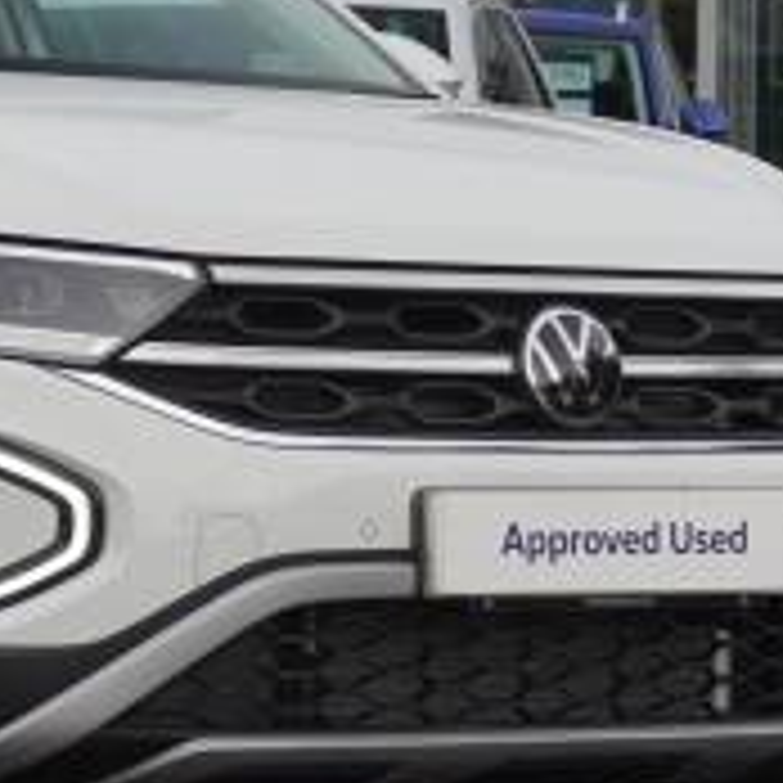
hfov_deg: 9.9
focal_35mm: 174
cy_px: 212
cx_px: -117
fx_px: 4442
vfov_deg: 10.1
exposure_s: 1/80
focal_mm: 37
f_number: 6.3
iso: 100
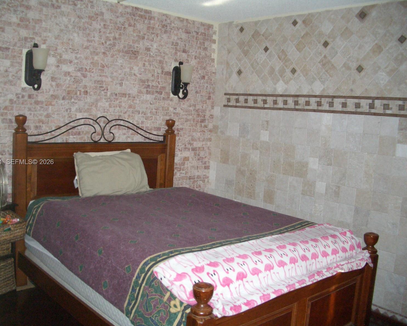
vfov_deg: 40.1
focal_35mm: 37
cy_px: 162
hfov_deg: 49.0
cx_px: 188
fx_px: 446
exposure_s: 1/60
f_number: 2.6
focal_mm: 5.8
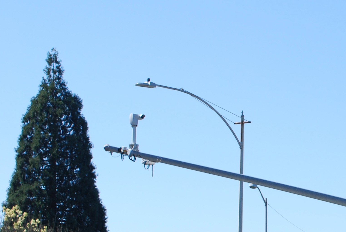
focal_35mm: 129
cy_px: 218
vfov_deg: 10.6
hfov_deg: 15.2
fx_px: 1241
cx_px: 435
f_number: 6.3
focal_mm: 34
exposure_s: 1/160
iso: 100
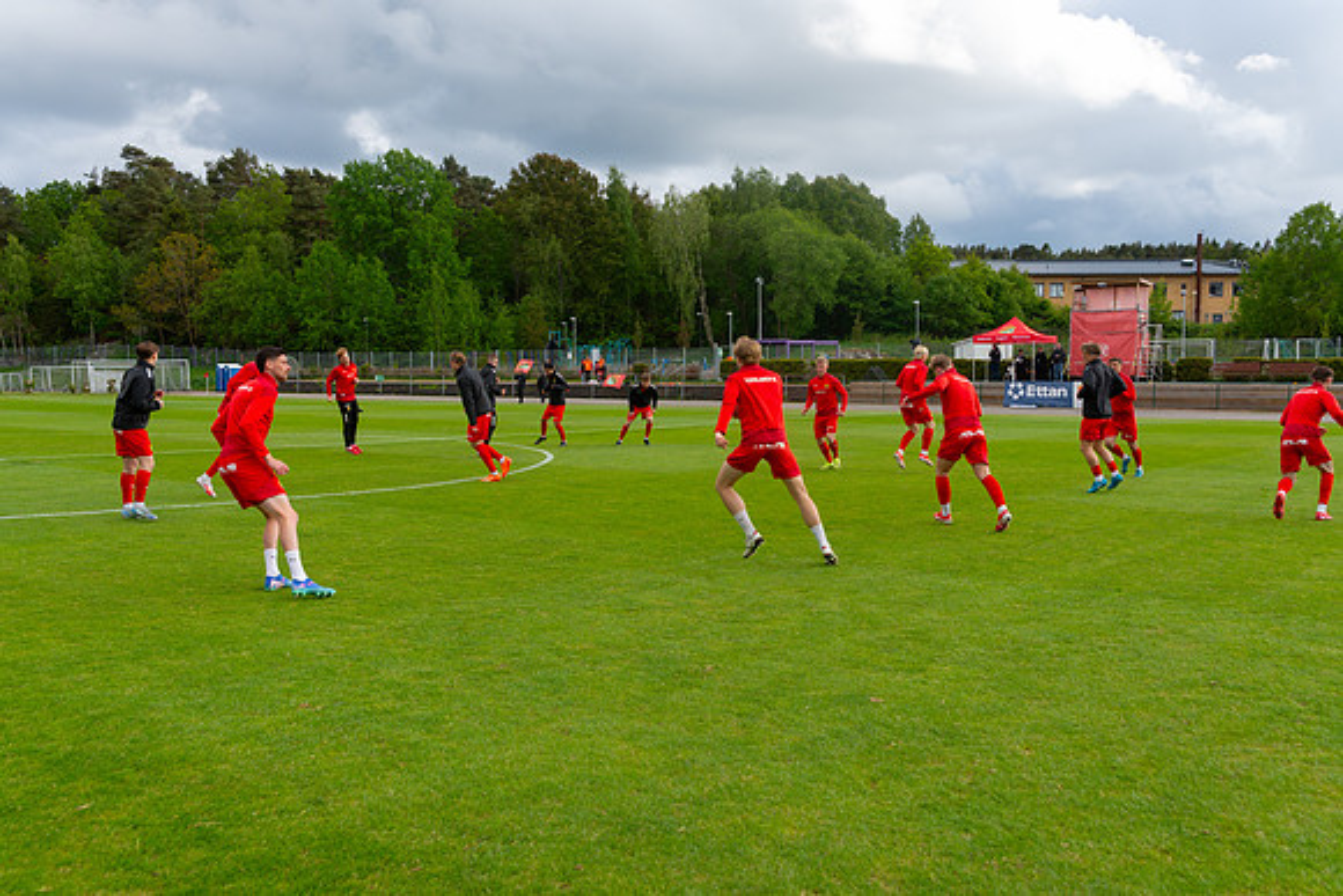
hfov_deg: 59.4
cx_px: 672
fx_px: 1178
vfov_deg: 41.7
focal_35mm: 32
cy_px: 448
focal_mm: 31
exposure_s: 1/640
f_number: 4
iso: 250
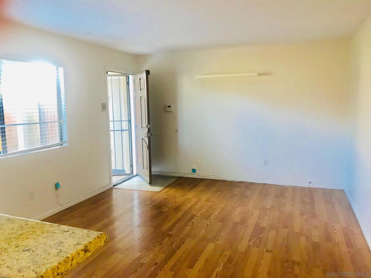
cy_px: 139
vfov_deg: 49.7
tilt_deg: -5.9
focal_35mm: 28
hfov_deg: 63.4
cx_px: 186
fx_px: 300
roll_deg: +0.5
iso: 50
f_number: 1.8
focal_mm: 3.99
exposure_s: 1/15
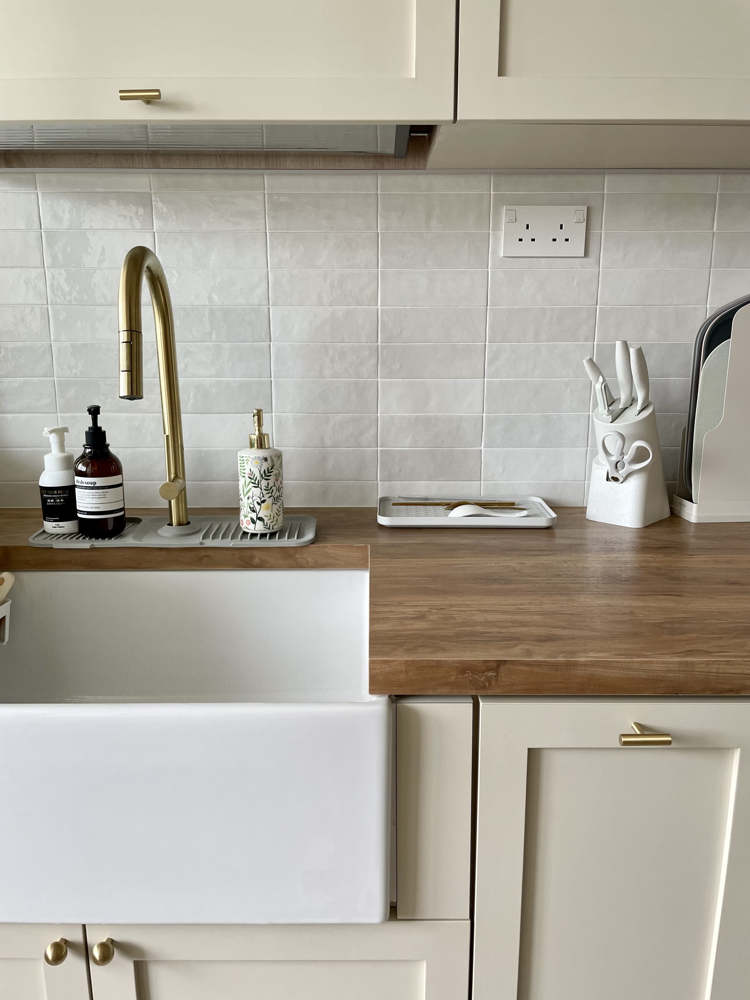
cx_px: 375
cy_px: 500
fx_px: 751
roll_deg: +0.3
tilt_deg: -12.0
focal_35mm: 26
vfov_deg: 67.3
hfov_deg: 53.1
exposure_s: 1/121
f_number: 1.6
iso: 80
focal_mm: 4.2
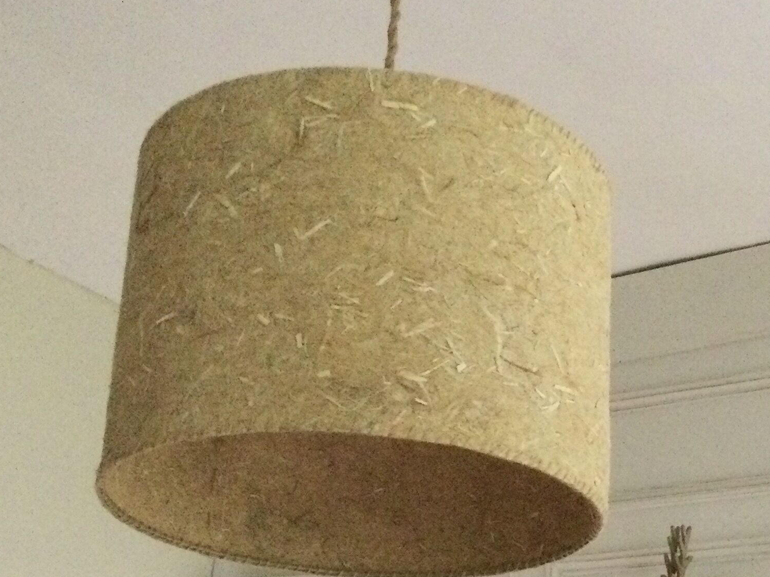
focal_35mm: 68
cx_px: 503
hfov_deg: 28.4
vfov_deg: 21.3
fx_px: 1513
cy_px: 479
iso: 320
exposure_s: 1/17
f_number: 2.4
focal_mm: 3.3
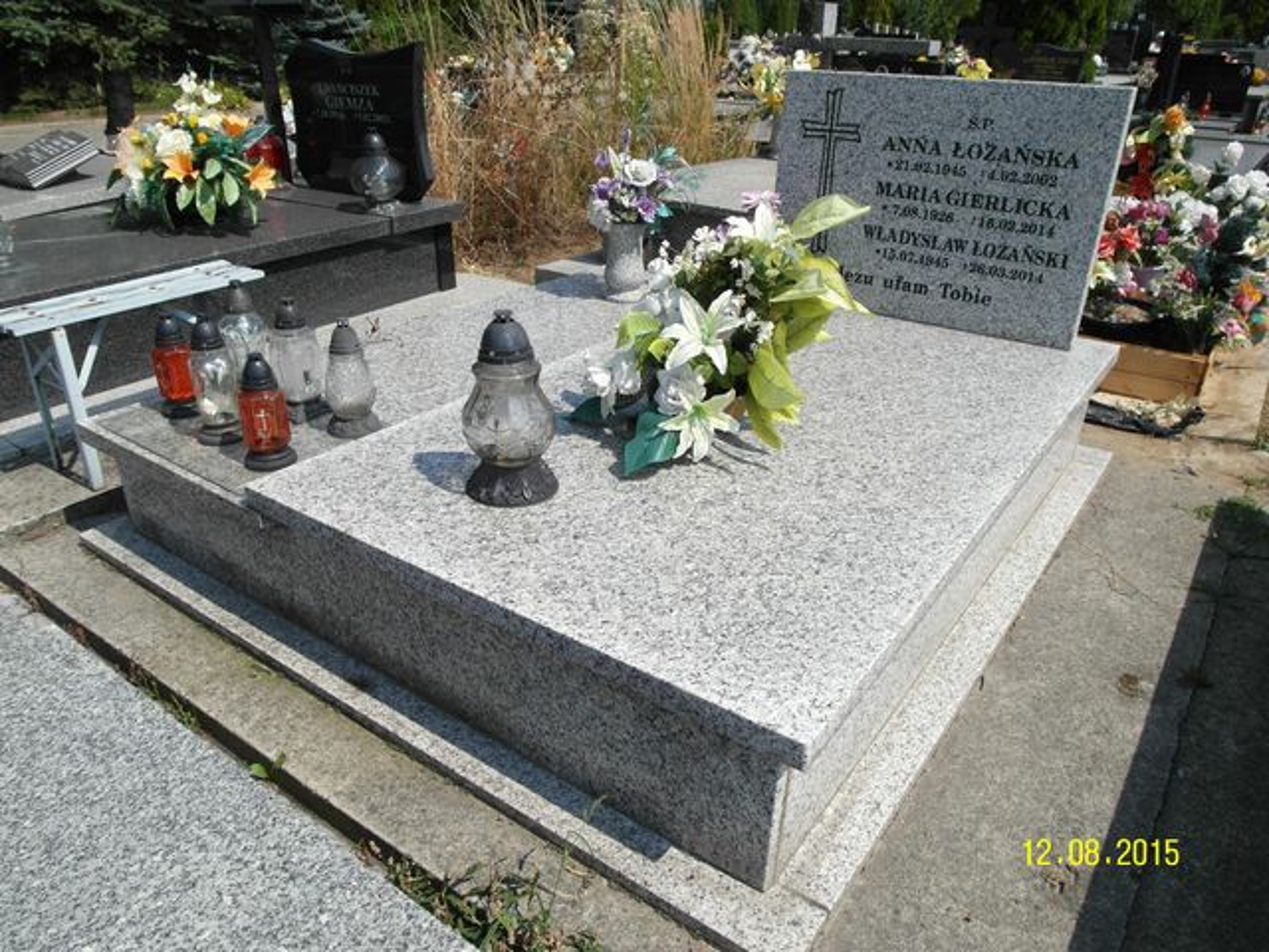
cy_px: 476
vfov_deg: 56.8
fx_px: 880
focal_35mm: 24
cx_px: 634
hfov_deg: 71.6
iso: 80
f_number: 4.4
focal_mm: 5.2
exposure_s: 1/750
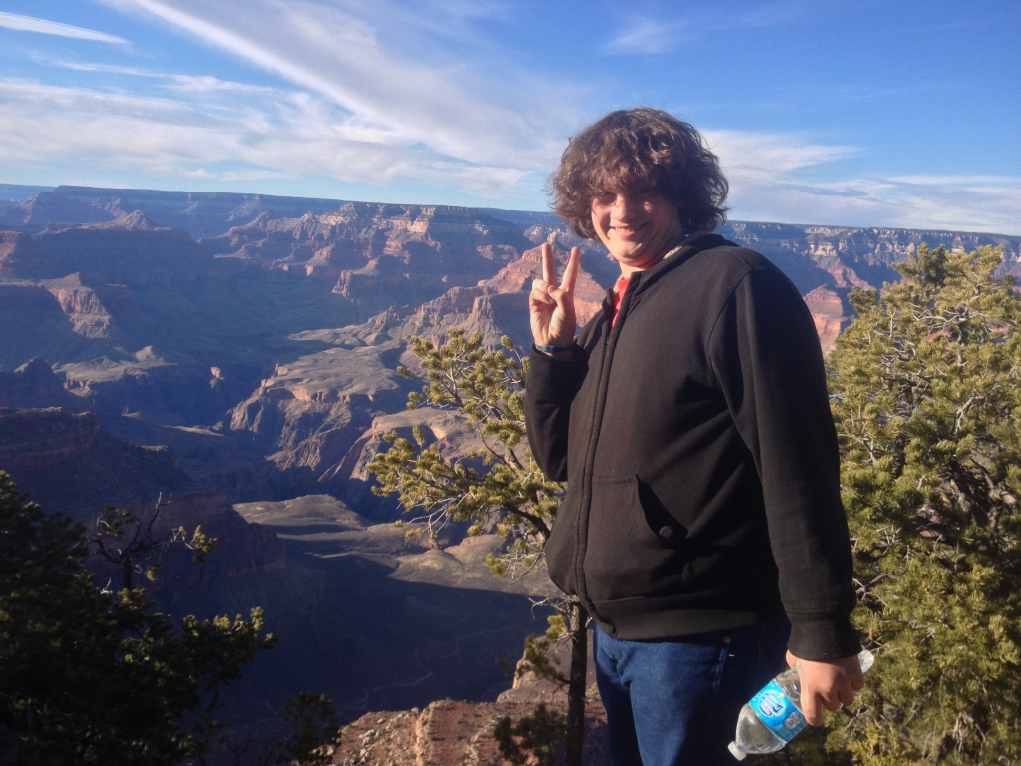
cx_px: 510
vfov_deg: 40.7
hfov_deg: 52.6
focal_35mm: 35
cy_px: 383
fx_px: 1032
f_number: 2.4
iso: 50
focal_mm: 4.28
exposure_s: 1/836
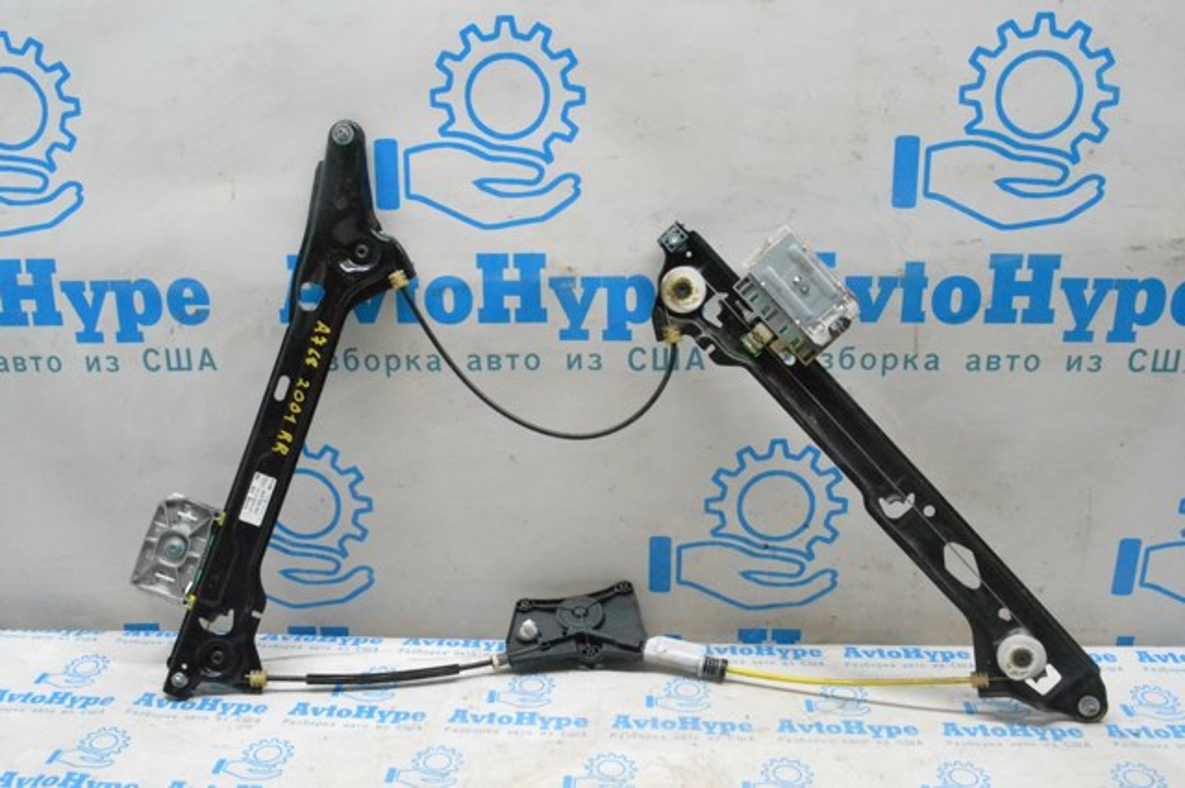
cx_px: 592
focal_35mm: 33
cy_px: 394
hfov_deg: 57.2
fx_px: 1086
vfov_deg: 39.9
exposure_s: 1/160
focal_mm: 22
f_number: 10
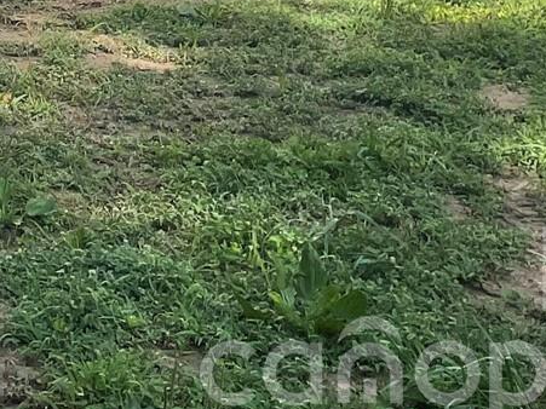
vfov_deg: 11.1
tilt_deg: +4.0
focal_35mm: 118
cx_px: -311
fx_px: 1861
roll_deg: -0.7
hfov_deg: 15.2
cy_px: -465
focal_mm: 4.2
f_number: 1.6
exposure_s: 1/2353
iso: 32
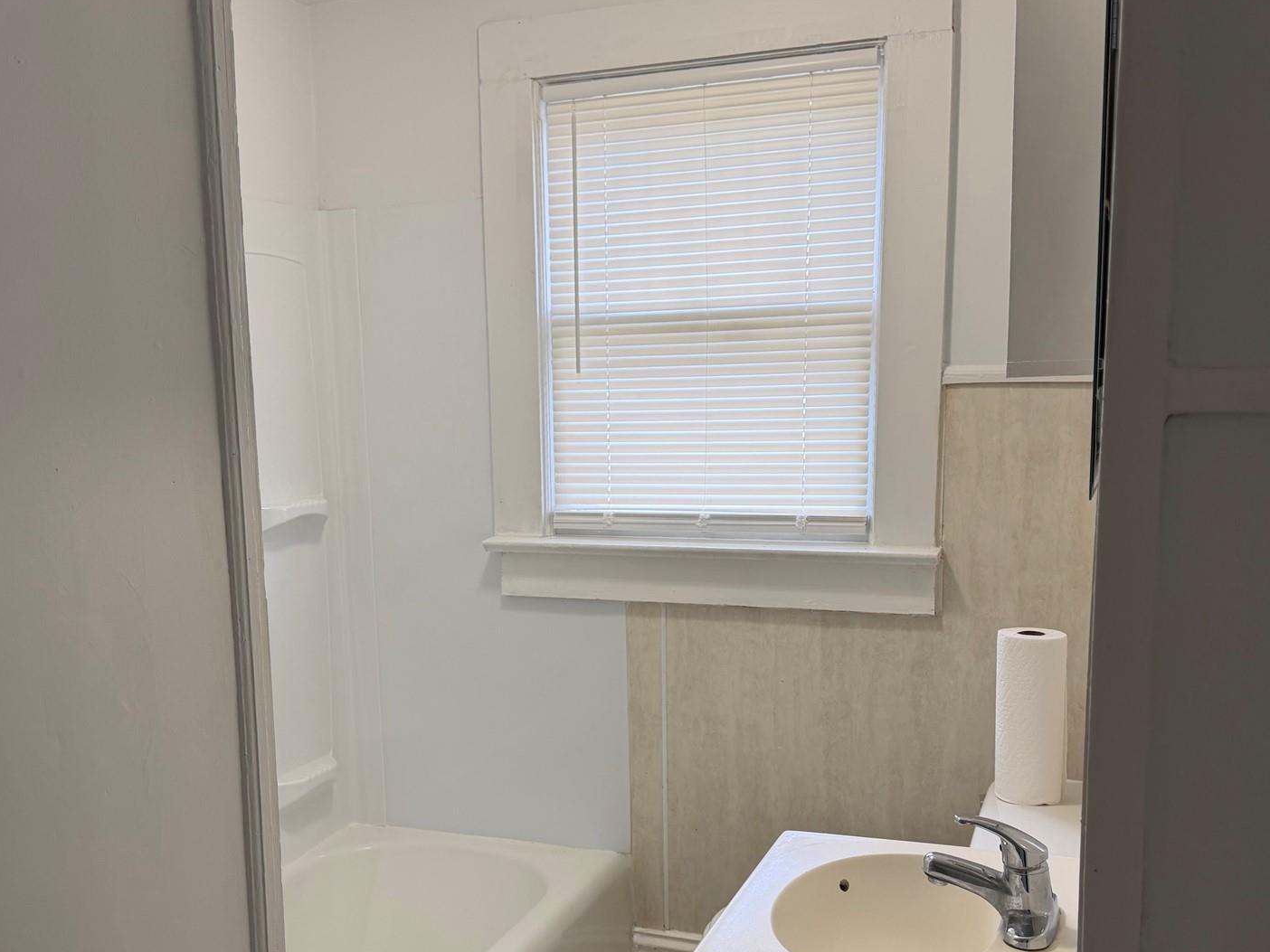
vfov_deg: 40.4
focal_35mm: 35
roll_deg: +0.9
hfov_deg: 52.6
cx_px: 590
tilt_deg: -8.7
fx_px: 1284
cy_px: 598
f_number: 1.78
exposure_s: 1/121
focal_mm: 6.76
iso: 125
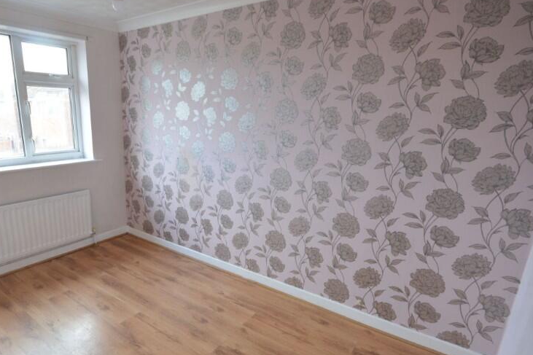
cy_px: 203
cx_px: 201
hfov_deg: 79.8
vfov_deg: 59.2
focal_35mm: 21
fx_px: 311
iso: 400
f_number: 8
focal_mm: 10
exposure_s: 1/25
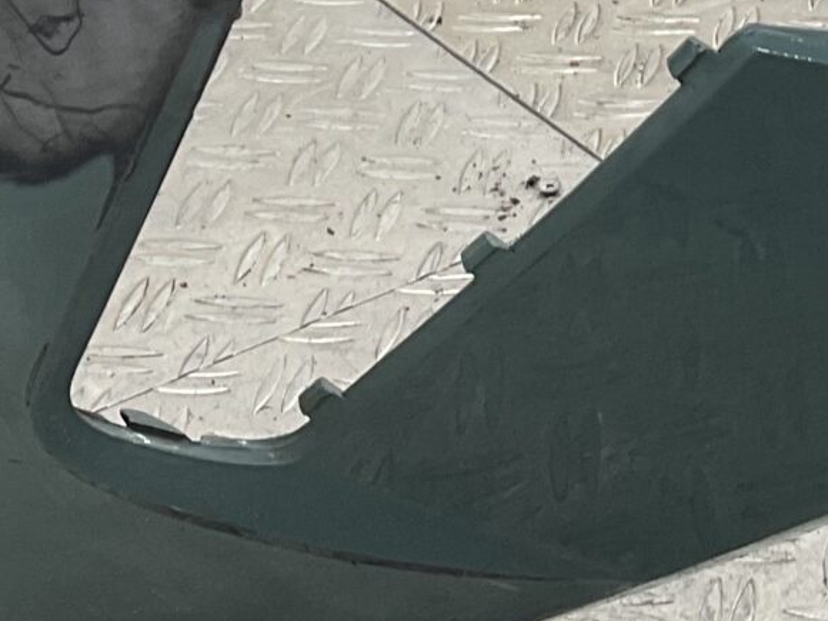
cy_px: -284
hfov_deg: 15.3
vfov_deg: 11.2
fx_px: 3062
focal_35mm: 128
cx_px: 717
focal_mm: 3
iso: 40
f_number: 1.8
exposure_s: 1/120
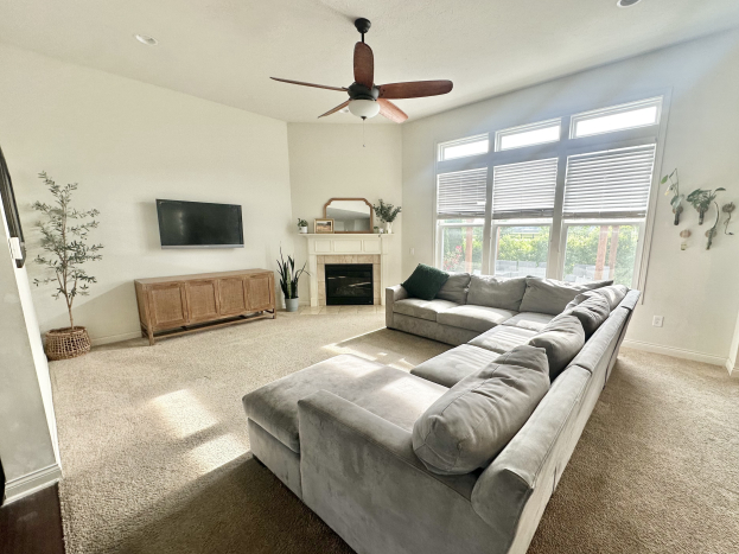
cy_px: 289
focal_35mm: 15
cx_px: 391
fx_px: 320
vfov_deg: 81.7
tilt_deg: -10.1
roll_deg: +0.4
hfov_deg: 98.1
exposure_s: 1/120
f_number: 2.2
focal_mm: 2.22
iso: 80
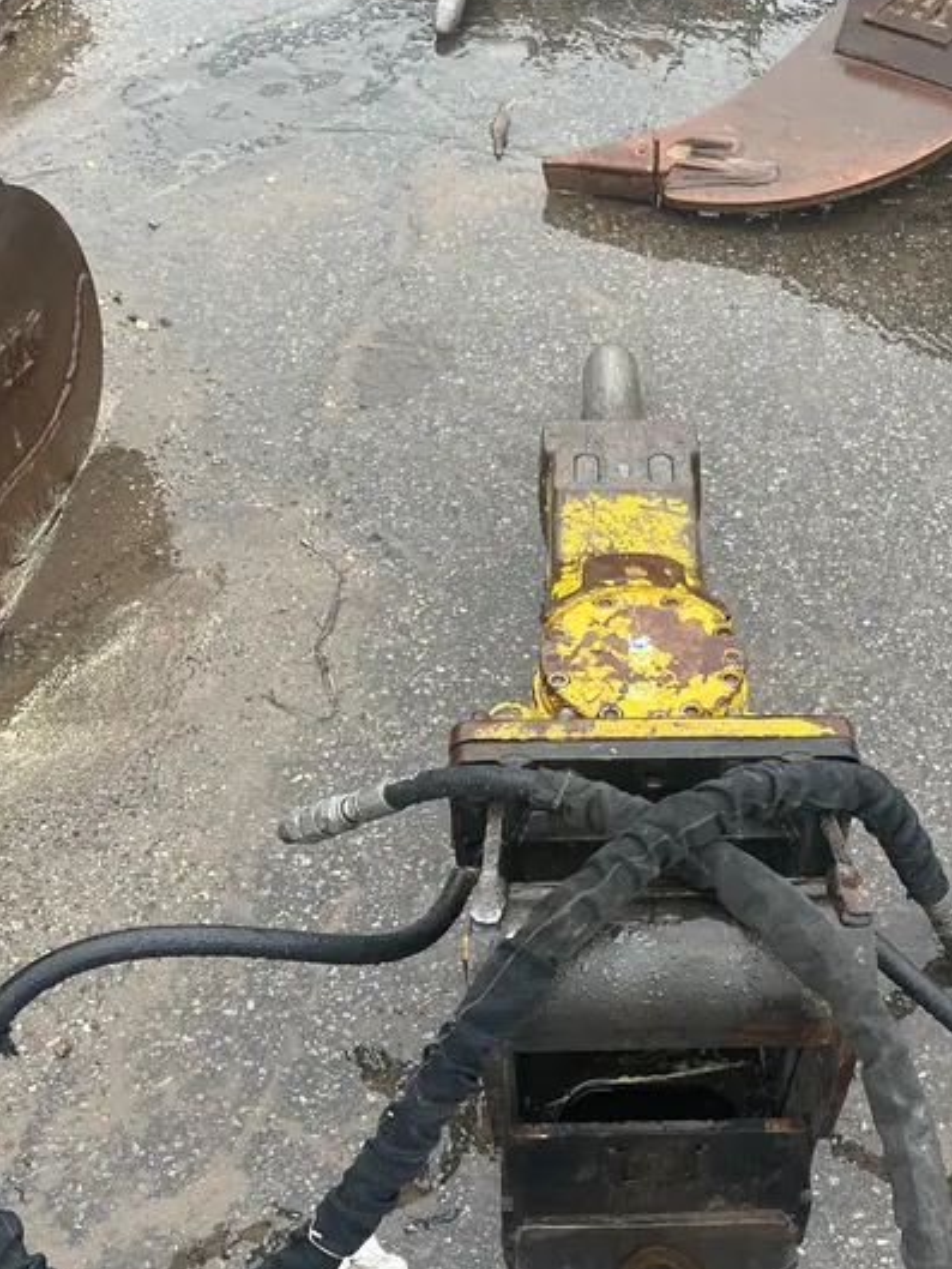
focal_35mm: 36
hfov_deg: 39.3
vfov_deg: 50.7
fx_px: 1320
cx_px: 616
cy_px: 805
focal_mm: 5.1
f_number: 1.6
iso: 160
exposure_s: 1/60
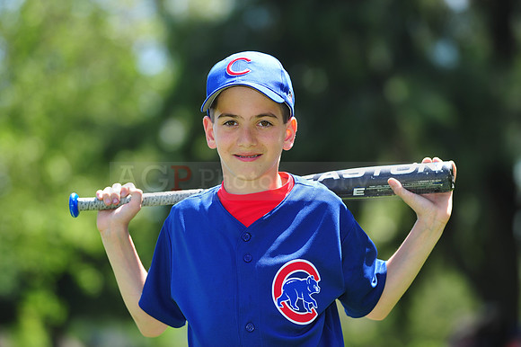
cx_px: 260
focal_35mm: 200
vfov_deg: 6.9
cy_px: 174
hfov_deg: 10.3
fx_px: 2893
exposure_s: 1/500
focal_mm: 200
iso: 200
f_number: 4.5
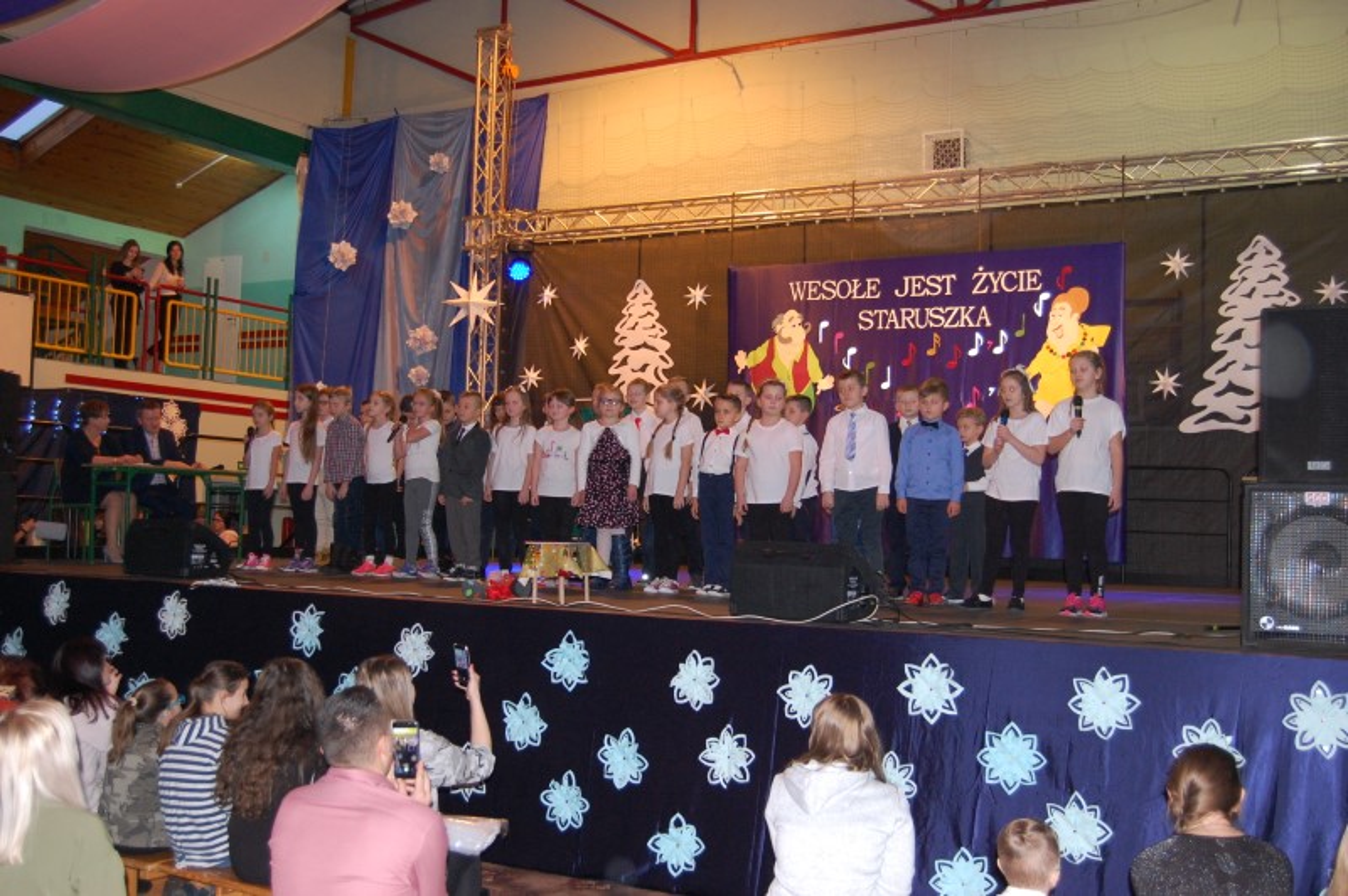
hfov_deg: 49.6
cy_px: 448
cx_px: 674
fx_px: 1459
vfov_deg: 34.2
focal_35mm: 39
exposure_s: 1/60
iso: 720
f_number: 4
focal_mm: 26
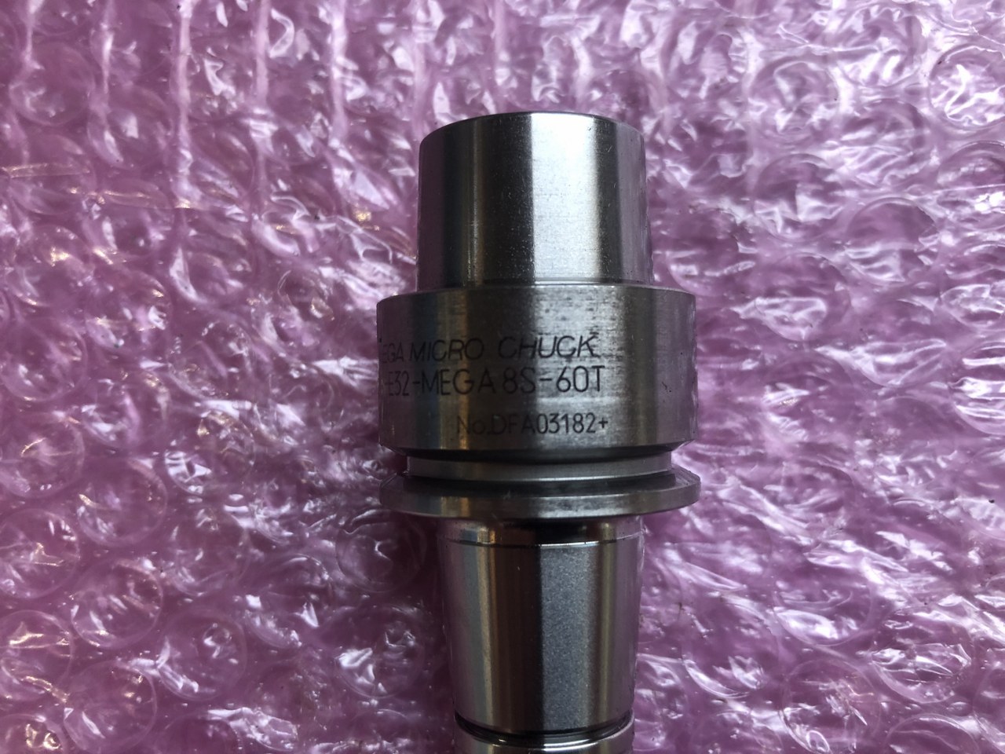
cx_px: 502
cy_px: 377
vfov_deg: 49.7
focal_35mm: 28
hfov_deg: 63.4
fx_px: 813
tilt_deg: -79.3
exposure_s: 1/17
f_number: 1.8
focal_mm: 3.99
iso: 40
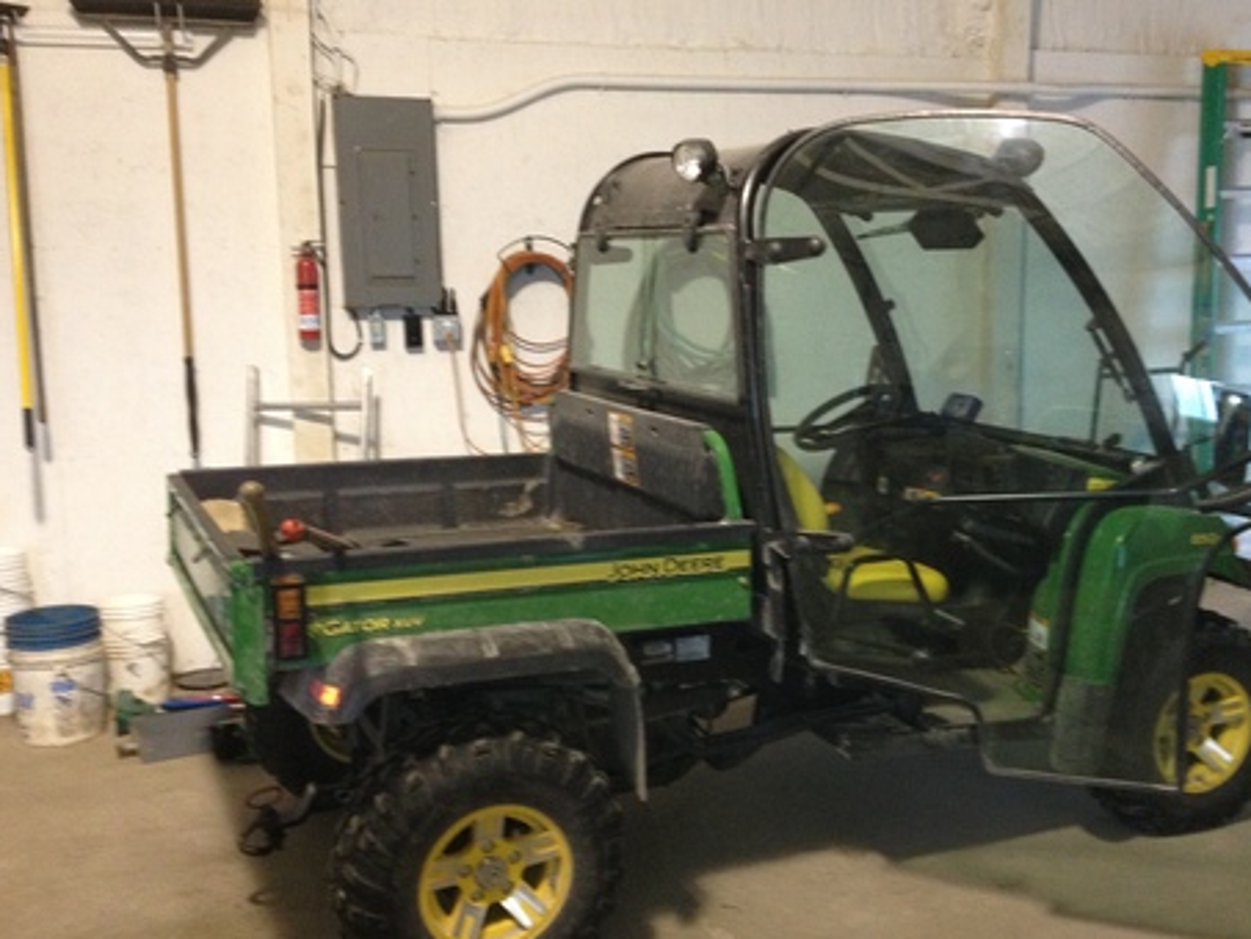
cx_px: 696
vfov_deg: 34.4
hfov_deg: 44.7
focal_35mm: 42
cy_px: 497
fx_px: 1518
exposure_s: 1/20
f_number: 2.4
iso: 250
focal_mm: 4.28
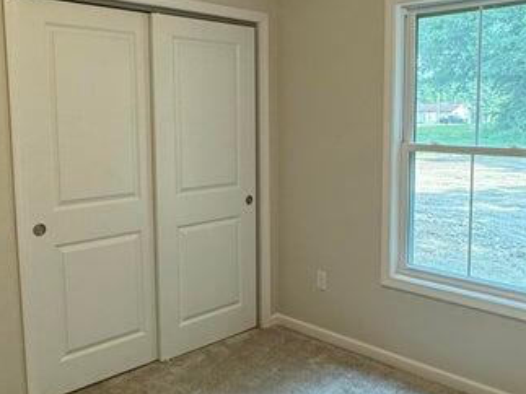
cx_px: 297
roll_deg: -0.2
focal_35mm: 37
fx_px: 562
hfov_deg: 50.0
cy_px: 174
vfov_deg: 38.6
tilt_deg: -6.6
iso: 160
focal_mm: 2.22
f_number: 2.2
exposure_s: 1/120
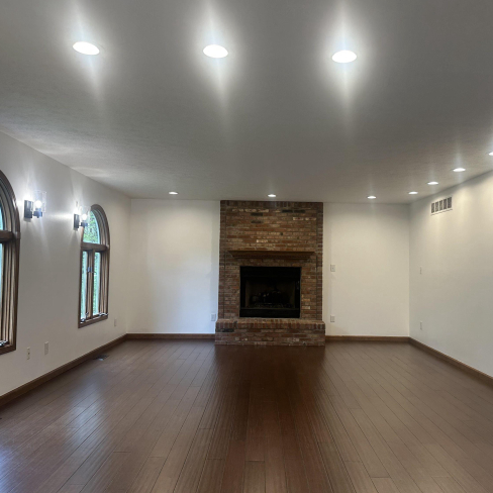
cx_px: 274
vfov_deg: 55.6
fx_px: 467
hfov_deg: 55.5
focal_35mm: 29
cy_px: 243
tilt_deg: +2.2
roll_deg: -1.0
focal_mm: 6.86
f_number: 1.78
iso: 125
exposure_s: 1/120
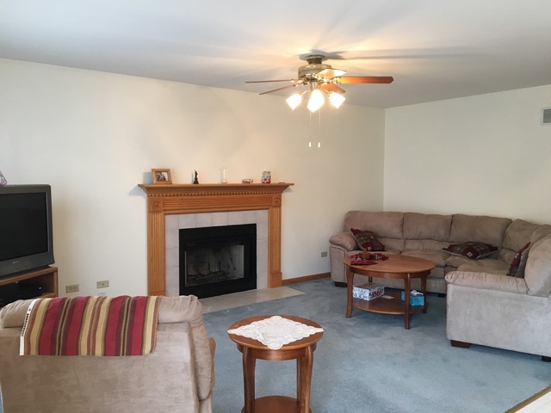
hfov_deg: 61.7
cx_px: 276
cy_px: 206
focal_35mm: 29
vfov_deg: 48.2
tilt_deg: -4.3
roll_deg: -0.7
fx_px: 462
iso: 80
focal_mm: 4.15
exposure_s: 1/30
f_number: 2.2
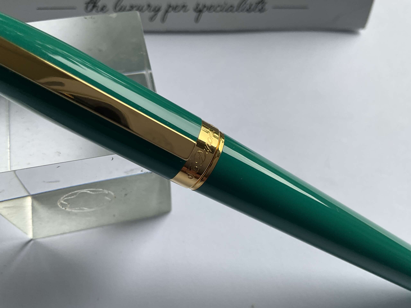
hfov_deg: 61.7
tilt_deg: -61.7
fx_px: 344
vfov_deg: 48.2
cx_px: 206
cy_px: 154
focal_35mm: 29
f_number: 1.8
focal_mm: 3
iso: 20
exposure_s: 1/122
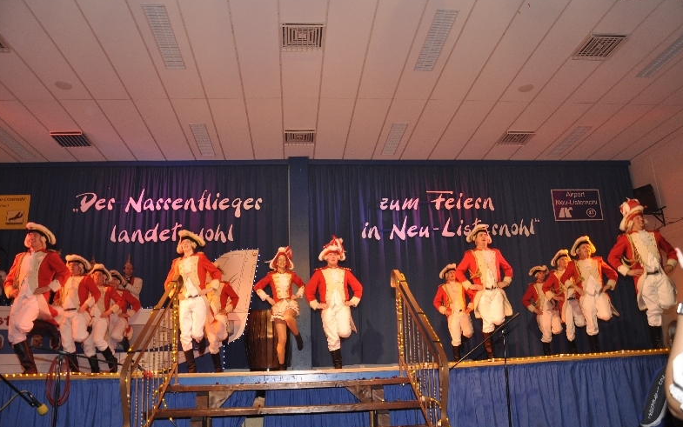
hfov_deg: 66.5
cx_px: 342
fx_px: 521
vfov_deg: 44.6
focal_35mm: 28
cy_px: 212
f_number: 5
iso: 400
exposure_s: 1/60
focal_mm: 18
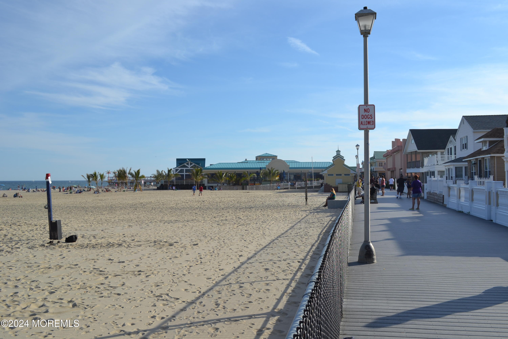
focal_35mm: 33
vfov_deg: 40.0
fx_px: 466
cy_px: 170
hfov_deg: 57.2
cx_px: 254
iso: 100
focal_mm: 22
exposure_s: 1/320
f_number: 9
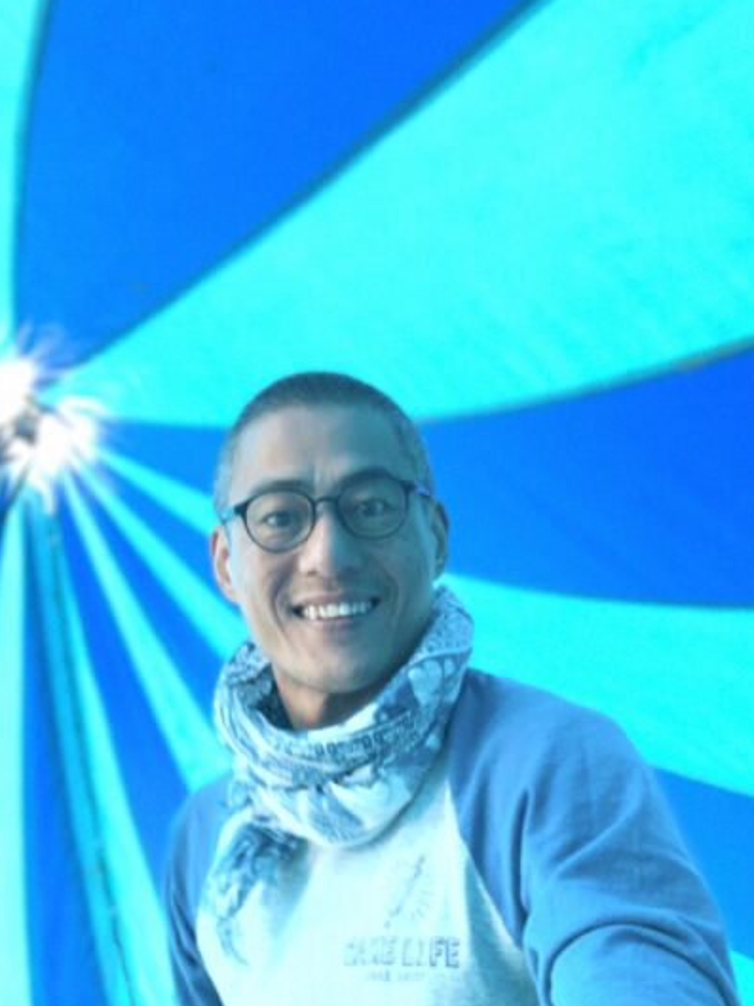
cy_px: 546
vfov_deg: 48.9
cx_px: 315
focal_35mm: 38
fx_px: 1105
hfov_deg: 37.6
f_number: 2.2
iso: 320
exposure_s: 1/40
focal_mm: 2.87
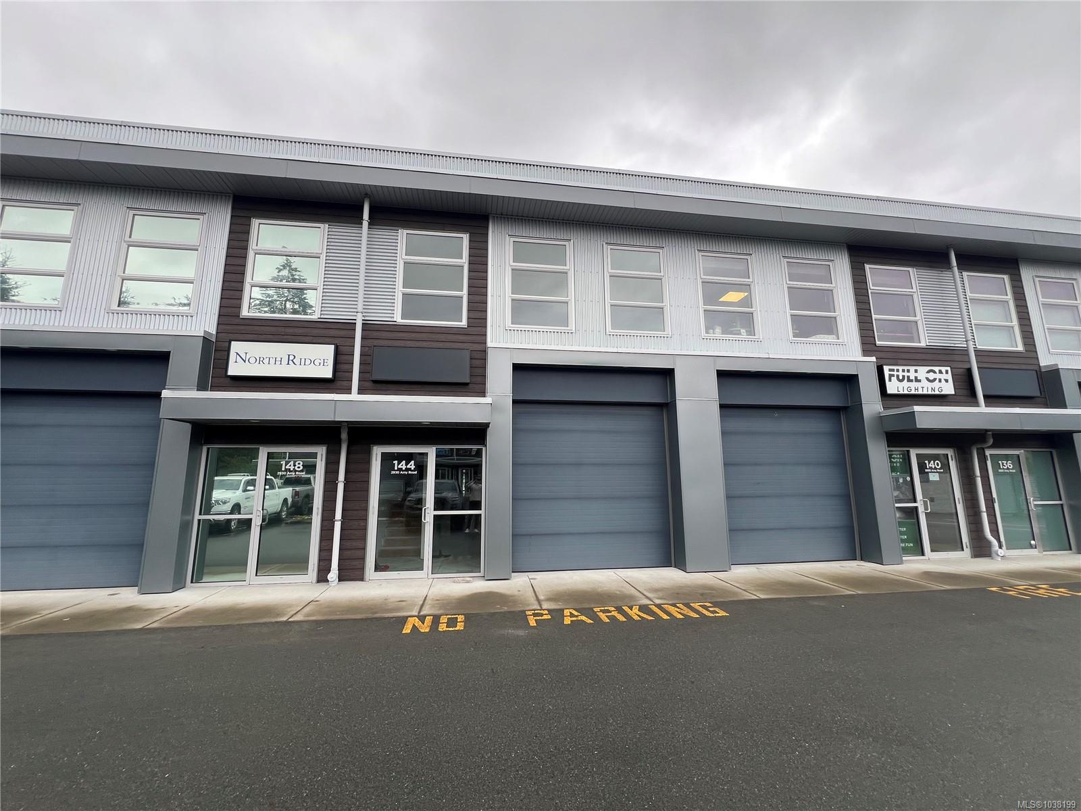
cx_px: 540
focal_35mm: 13
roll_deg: -0.7
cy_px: 406
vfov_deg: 89.9
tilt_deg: +10.0
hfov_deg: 106.2
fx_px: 406
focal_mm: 1.57
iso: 32
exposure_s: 1/211
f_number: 1.8
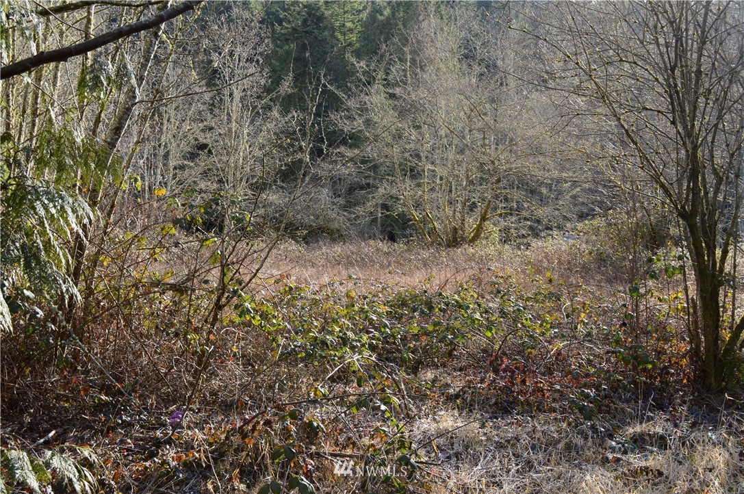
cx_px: 372
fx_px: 805
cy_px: 247
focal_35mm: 39
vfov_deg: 34.1
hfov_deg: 49.6
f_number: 9
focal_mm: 26
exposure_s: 1/160
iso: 400
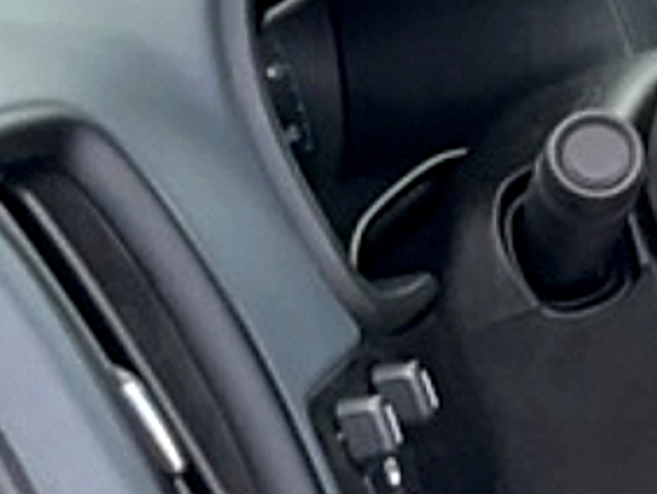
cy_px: 301
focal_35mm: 170
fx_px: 3229
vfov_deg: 8.7
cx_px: 1703
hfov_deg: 9.9
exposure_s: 1/134
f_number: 1.8
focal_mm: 3
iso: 20
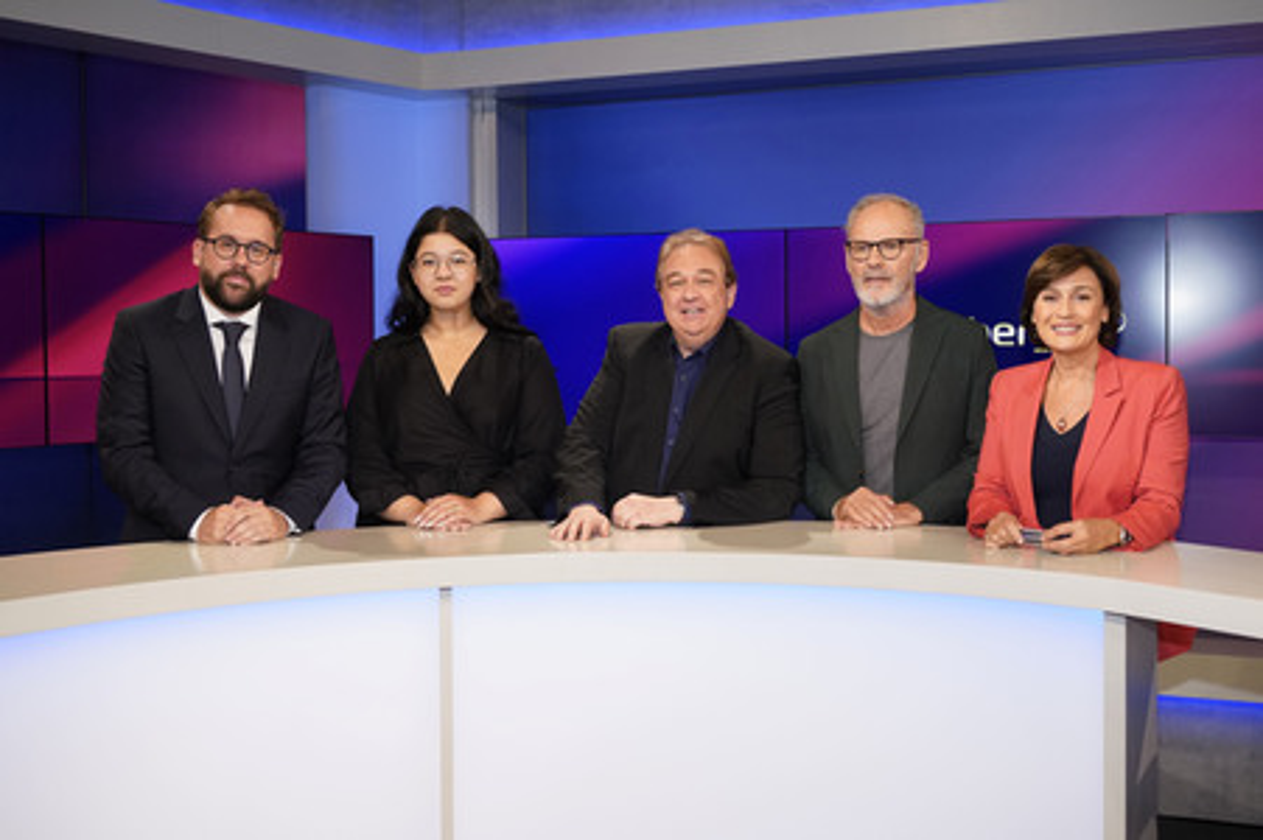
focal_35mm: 32
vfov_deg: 41.1
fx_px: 1122
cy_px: 420
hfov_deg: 58.8
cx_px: 632
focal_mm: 32
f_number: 5
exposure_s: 1/125
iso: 2000
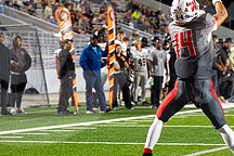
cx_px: 218
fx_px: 1222
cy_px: 19
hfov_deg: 10.9
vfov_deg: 7.3
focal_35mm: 188
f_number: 3.2
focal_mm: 70
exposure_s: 1/1250
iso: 2500
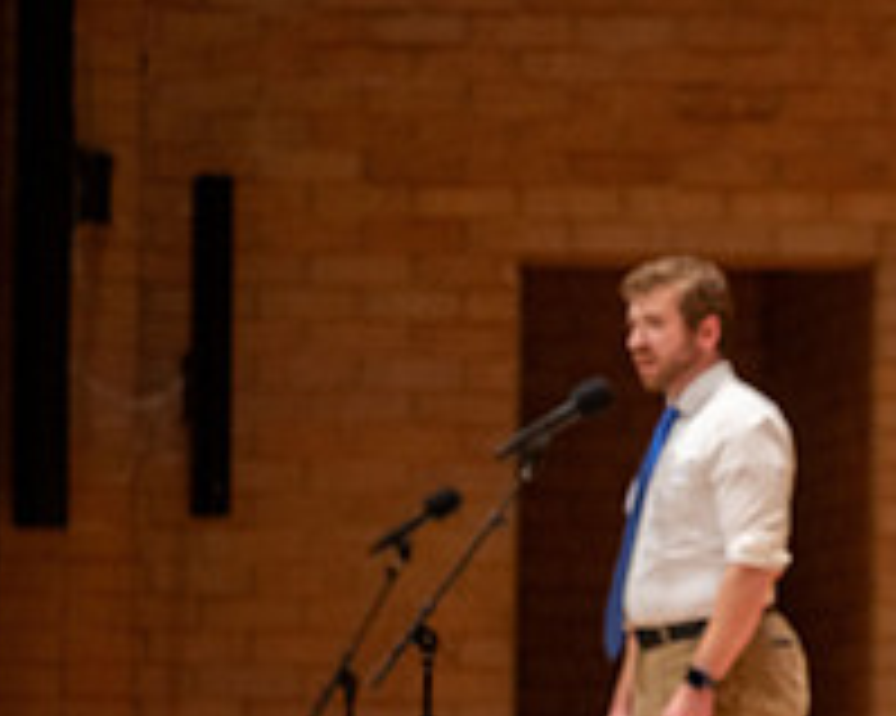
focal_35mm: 222
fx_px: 5884
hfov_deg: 8.6
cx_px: 1166
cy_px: 615
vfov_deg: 6.9
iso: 2500
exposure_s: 1/500
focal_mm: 81
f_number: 2.8
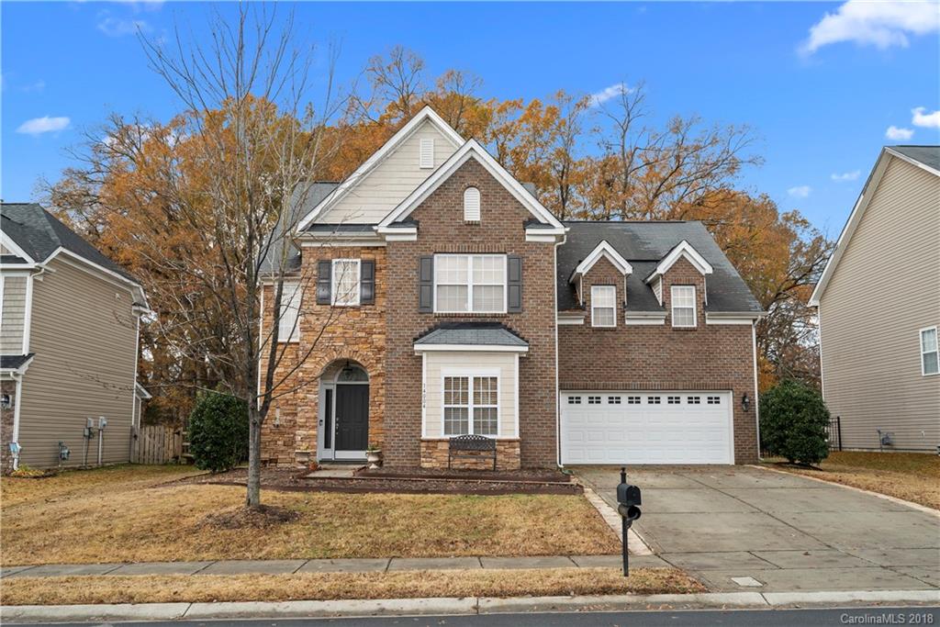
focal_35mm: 30
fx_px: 783
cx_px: 470
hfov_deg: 61.9
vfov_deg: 43.6
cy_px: 314
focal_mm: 30
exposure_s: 1/15
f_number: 11
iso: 100
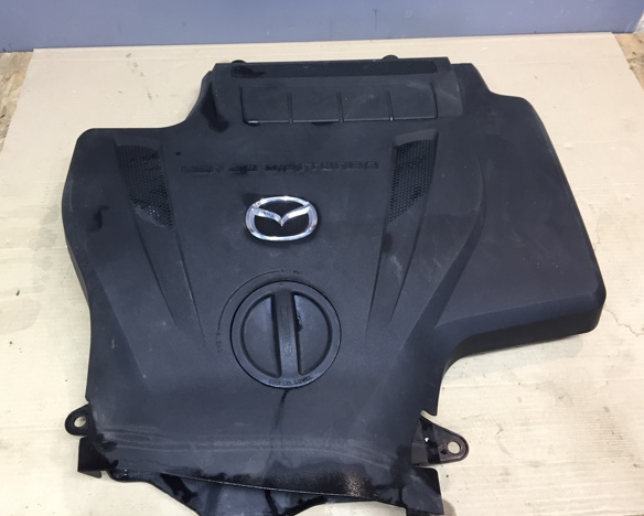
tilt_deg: -56.6
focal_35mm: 31
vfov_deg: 47.2
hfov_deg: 57.1
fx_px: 591
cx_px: 310
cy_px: 254
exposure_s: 1/33
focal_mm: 4.15
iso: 125
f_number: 2.2
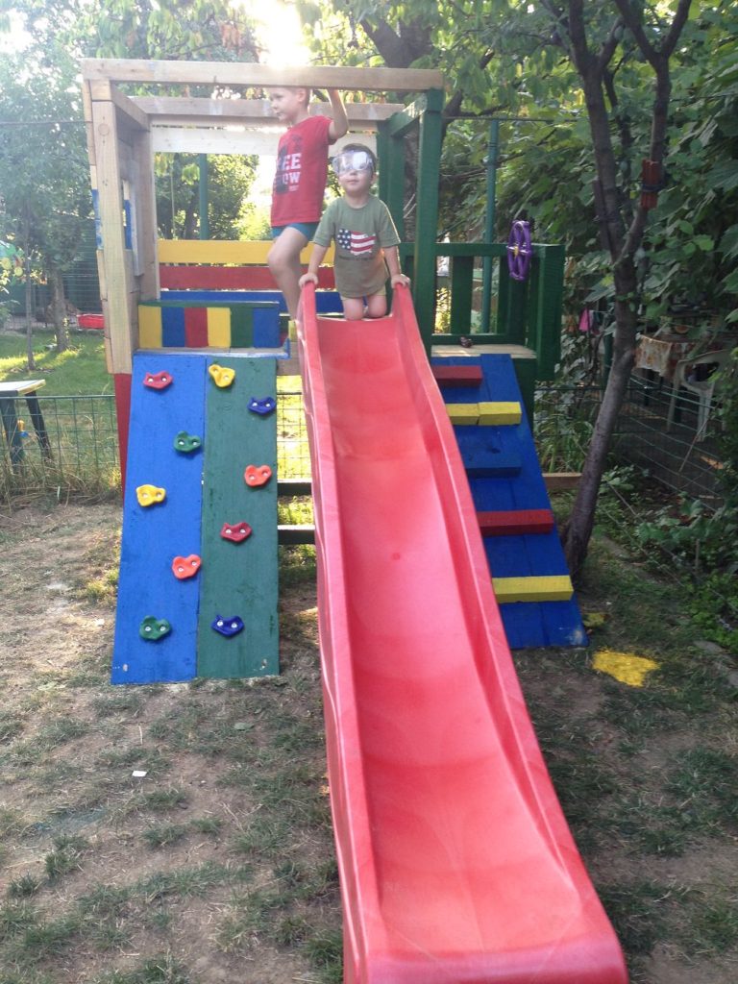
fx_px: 938
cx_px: 369
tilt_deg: -15.2
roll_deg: -1.6
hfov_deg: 42.9
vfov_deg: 55.4
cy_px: 492
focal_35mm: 33
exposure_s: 1/60
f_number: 2.4
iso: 50
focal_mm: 4.12
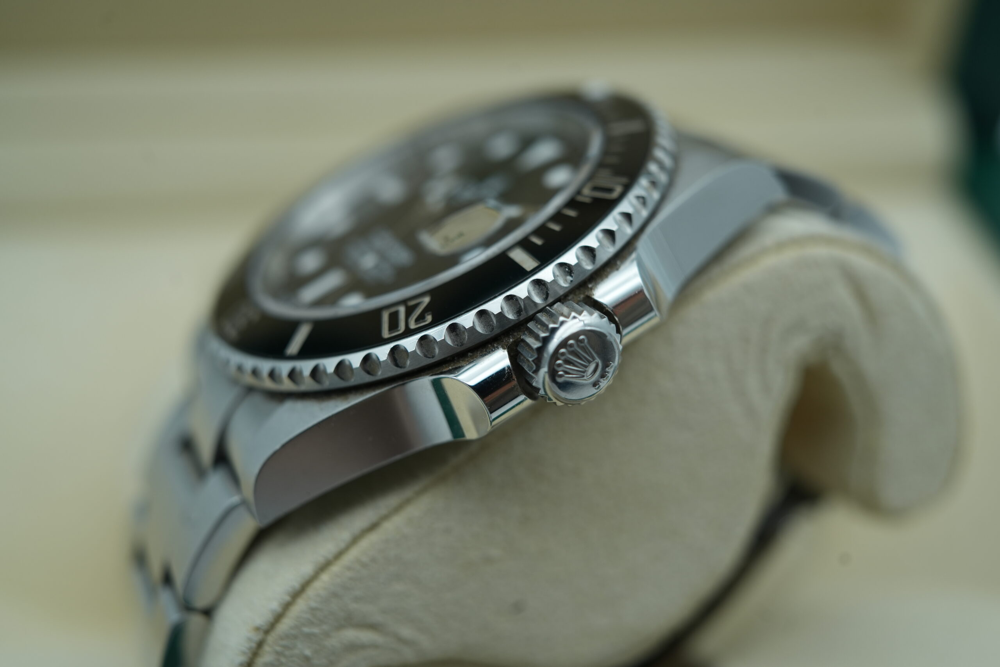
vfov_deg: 37.9
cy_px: 334
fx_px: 972
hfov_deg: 54.4
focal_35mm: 35
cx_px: 500
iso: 400
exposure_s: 1/250
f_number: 5
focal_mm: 35
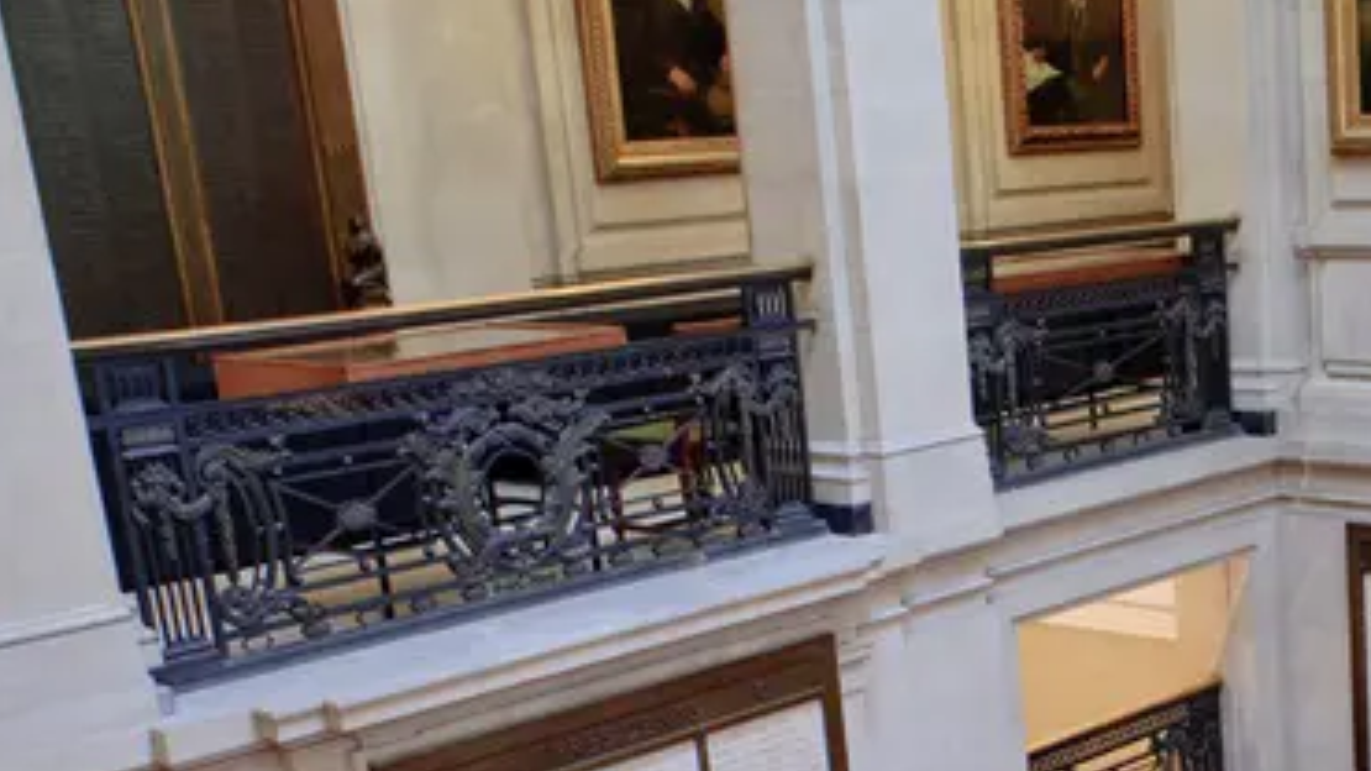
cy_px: 799
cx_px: 1404
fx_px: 2108
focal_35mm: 58
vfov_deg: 20.0
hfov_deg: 32.8
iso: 200
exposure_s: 2
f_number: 11
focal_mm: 20
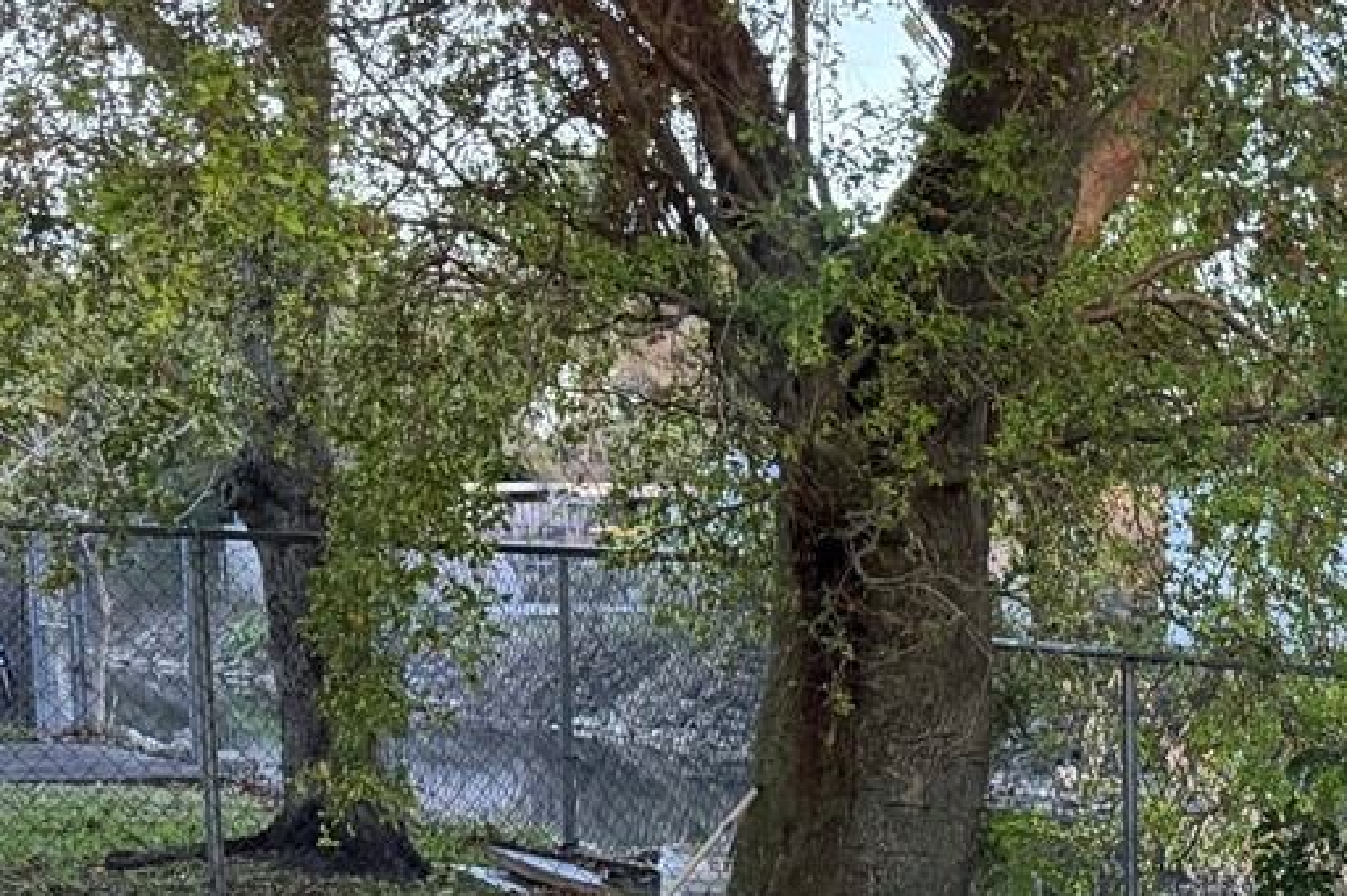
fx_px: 2917
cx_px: 1957
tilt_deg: -8.8
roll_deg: -1.8
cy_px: 1012
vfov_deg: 16.9
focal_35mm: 78
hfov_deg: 22.0
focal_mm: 6.76
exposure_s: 1/180
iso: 200
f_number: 1.78
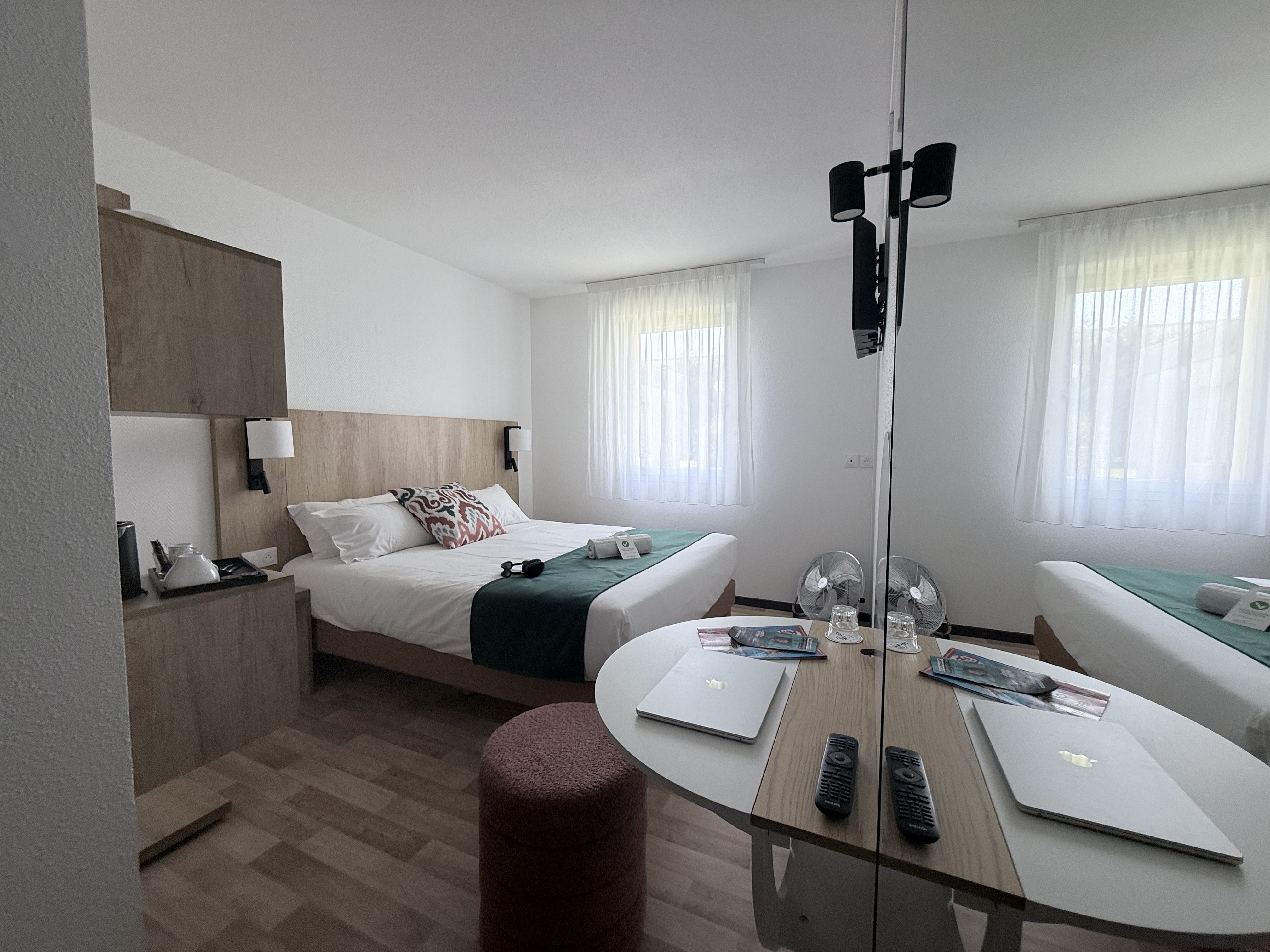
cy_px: 476
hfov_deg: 102.1
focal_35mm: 14
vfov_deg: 85.7
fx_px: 514
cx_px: 635
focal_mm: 2.22
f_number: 2.2
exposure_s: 1/99
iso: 64
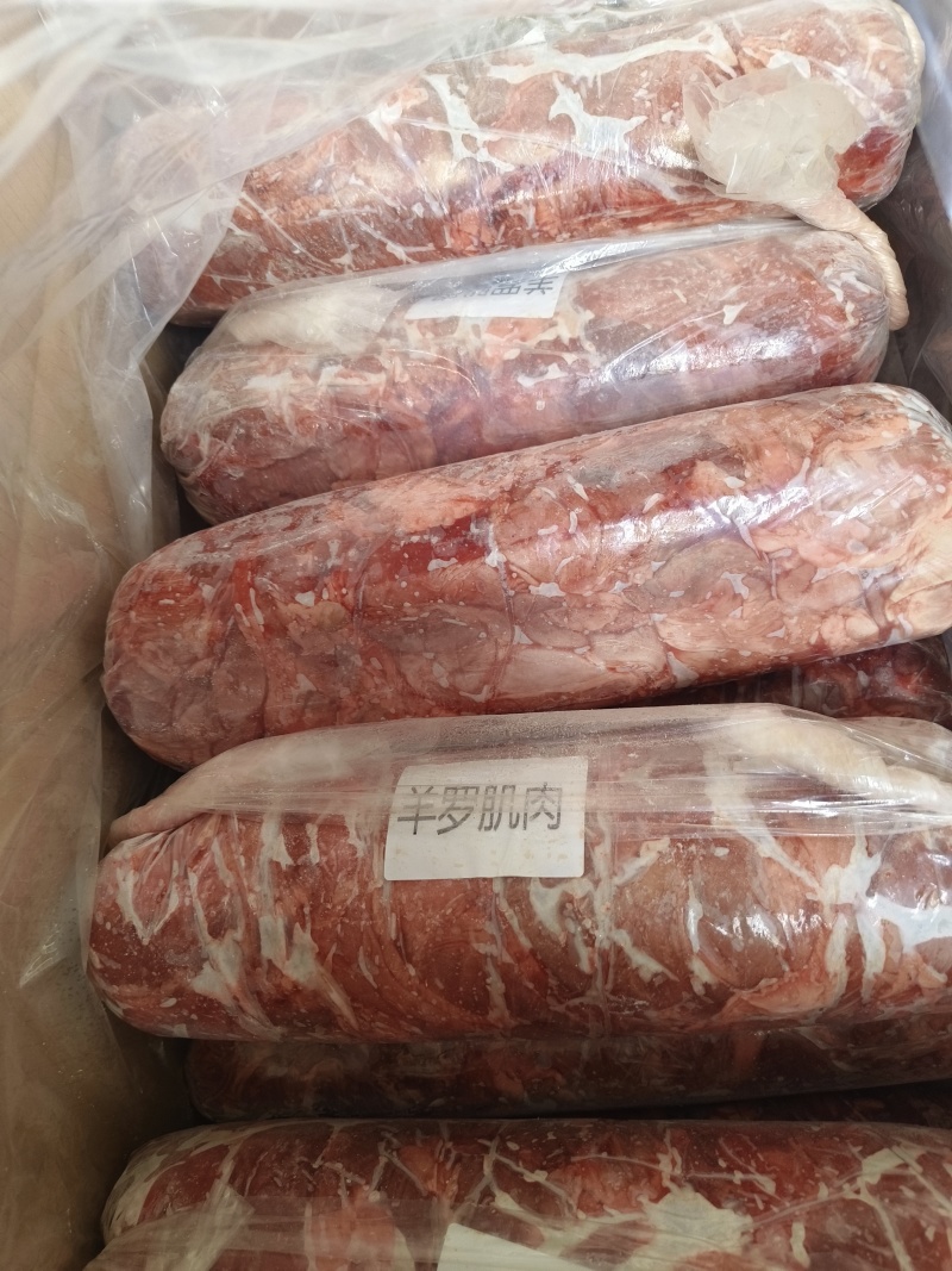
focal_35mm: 23
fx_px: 844
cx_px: 476
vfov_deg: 73.9
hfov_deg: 58.9
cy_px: 636
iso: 448
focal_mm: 5.6
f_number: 1.88
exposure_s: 1/50
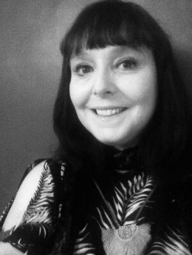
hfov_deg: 45.4
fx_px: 229
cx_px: 96
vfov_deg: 58.4
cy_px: 128
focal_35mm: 31
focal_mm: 2.15
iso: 800
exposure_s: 1/17
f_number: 2.4
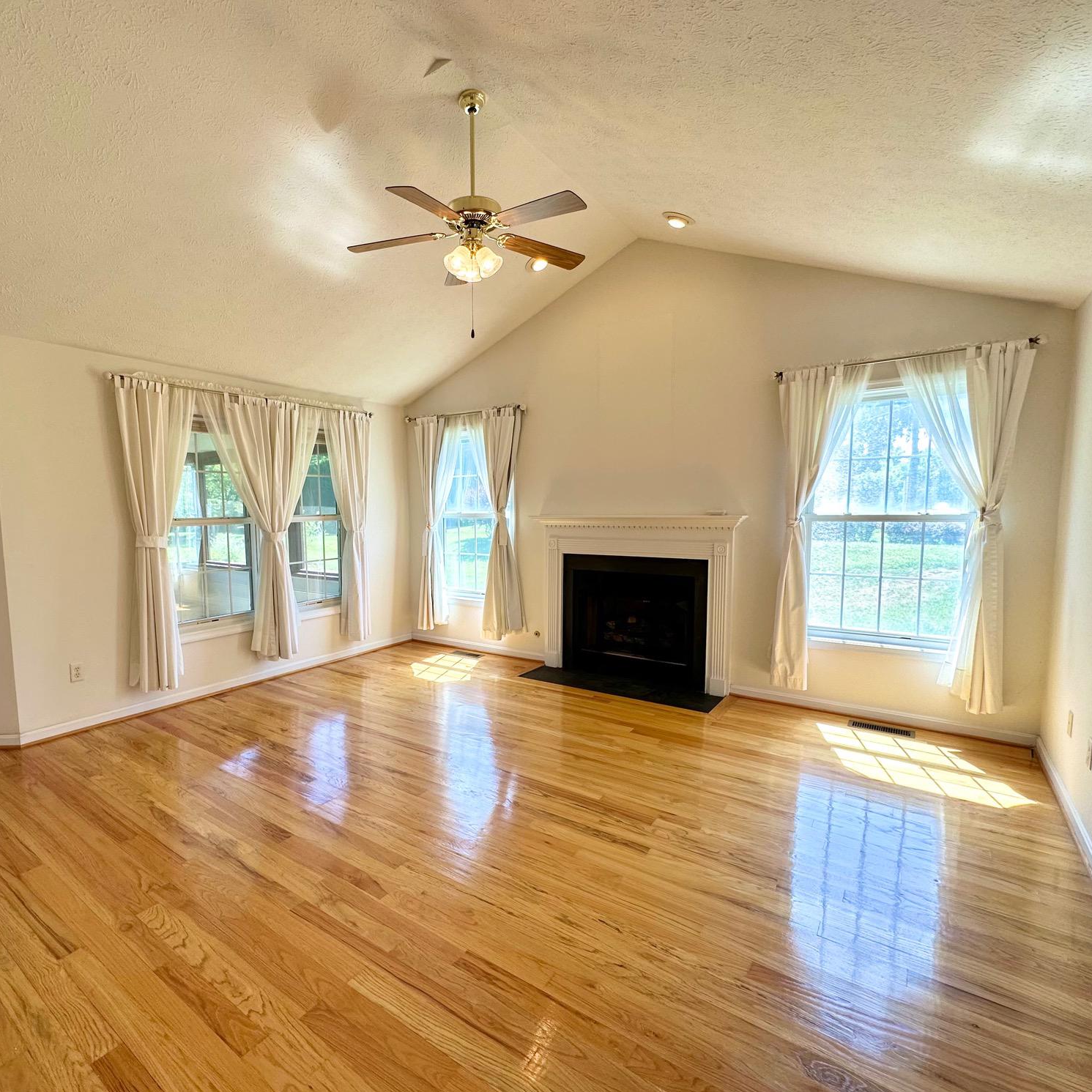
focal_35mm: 17
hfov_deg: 83.2
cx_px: 454
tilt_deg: -4.4
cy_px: 562
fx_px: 607
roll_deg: +0.1
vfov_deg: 83.9
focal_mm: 2.22
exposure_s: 1/120
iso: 64
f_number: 2.2
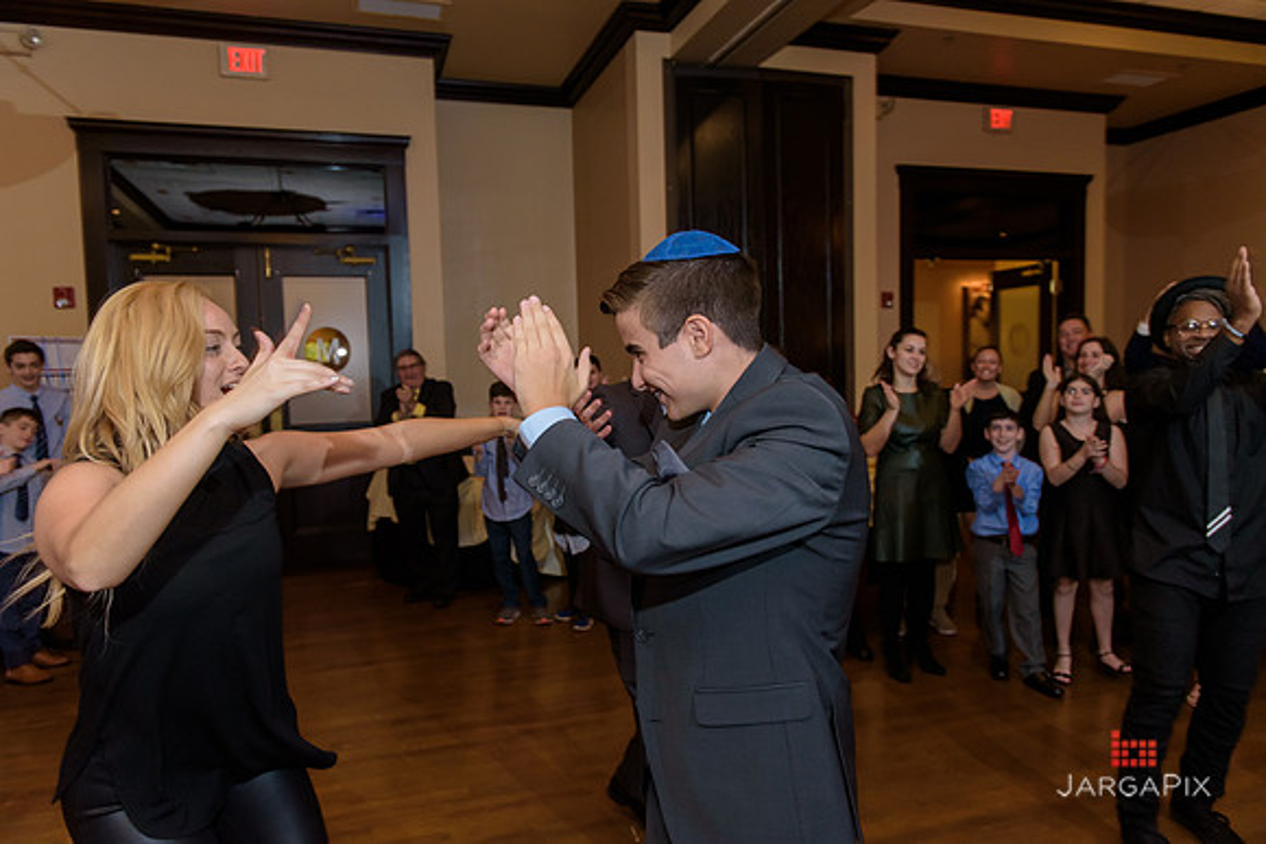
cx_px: 633
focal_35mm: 24
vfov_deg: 53.2
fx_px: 844
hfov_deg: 73.7
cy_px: 422
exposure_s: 1/125
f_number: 3.2
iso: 1600
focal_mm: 24
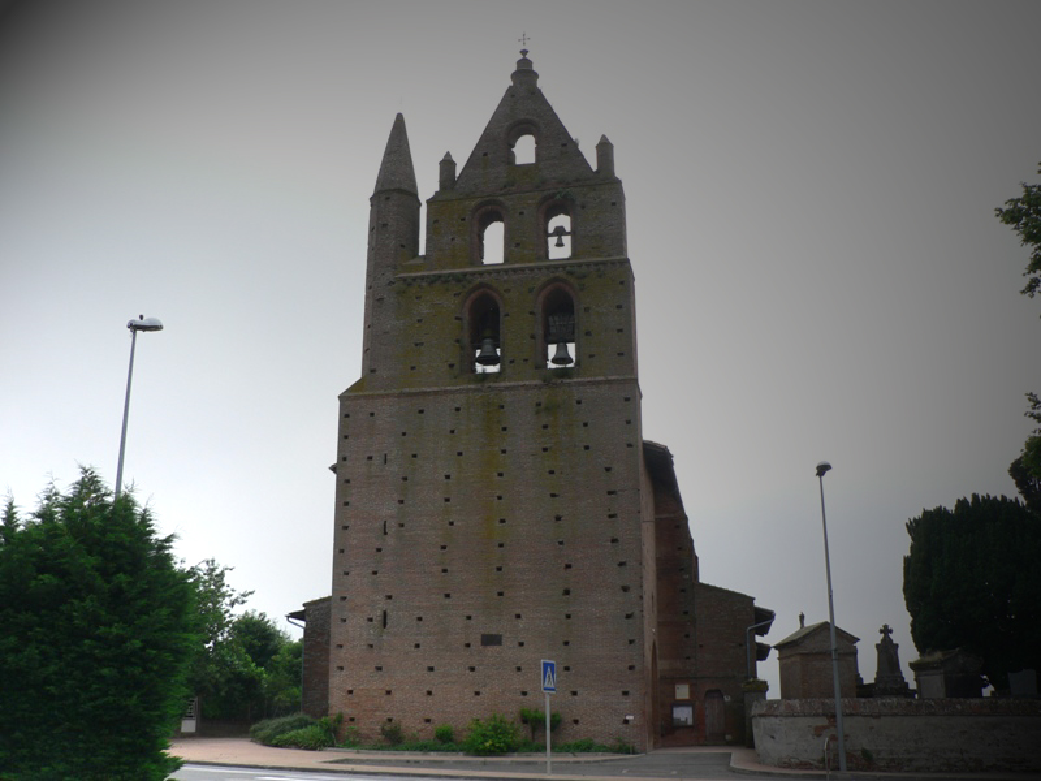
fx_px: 1083
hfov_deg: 51.4
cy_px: 390
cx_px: 520
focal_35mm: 36
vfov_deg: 39.7
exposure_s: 1/400
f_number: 4
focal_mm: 6
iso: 80
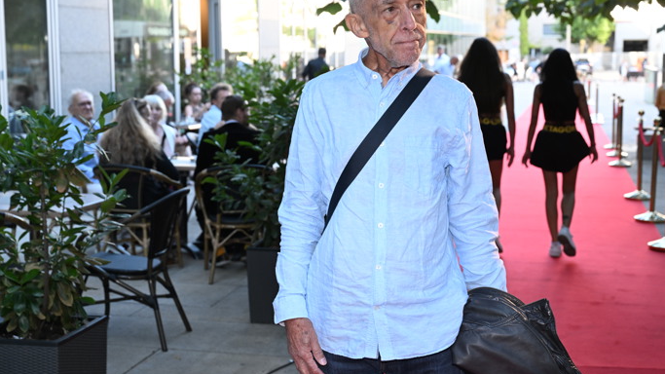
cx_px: 334
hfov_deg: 37.9
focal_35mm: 55
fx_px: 970
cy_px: 158
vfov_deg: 21.8
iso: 1600
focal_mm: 52
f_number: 5.6
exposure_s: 1/200
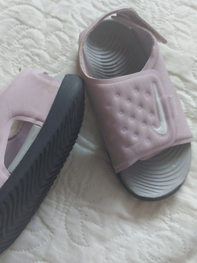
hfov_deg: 41.4
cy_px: 145
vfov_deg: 53.8
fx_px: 258
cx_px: 71
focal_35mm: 34
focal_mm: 5.23
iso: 250
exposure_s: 1/60
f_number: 1.8
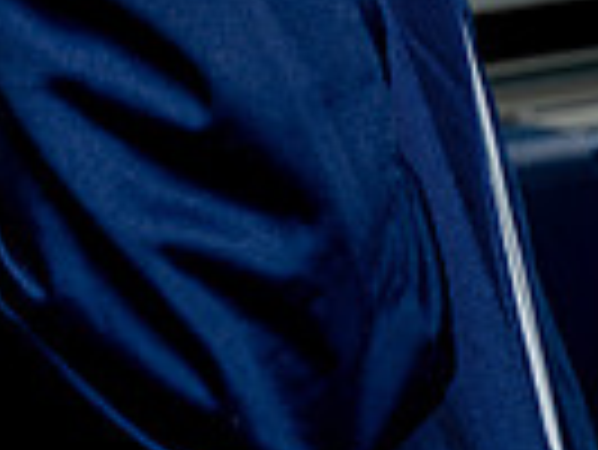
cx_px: -49
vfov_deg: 6.7
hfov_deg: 9.2
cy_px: -526
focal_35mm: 214
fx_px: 3700
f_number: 8
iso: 320
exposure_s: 1/250
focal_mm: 66
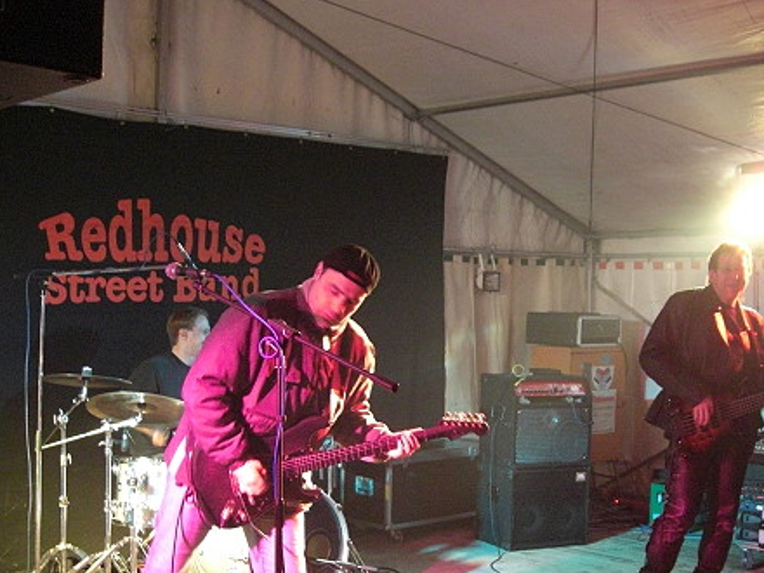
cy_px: 350
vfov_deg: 29.6
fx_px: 1081
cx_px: 433
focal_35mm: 49
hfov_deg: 38.8
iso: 800
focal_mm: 7.9
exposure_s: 1/30
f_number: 2.8
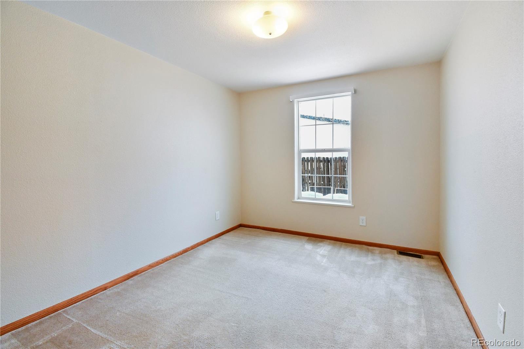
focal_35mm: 15
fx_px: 218
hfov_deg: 100.4
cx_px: 262
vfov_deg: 77.3
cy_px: 174
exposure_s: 1/20
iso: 400
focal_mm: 10
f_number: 9
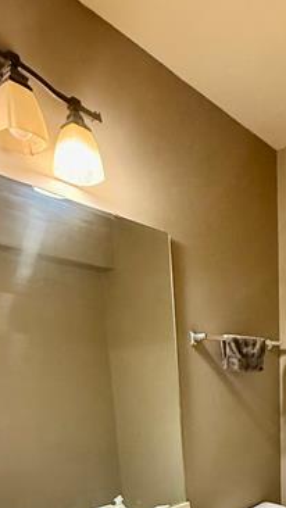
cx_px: 232
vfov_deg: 52.1
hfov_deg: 35.4
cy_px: 476
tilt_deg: -10.6
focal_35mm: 32
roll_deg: +2.2
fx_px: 431
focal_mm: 2.22
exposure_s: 1/60
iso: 640
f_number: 2.2
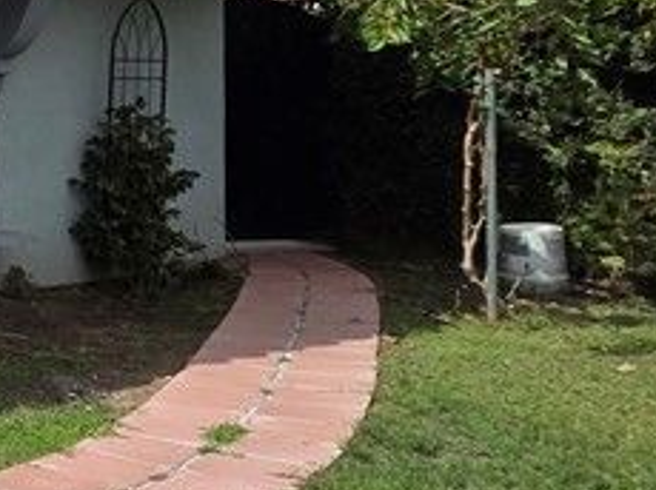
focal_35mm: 58
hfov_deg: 19.3
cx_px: -653
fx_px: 1098
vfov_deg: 24.8
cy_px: 97
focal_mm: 2.2
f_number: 2.2
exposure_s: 1/2961
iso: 50
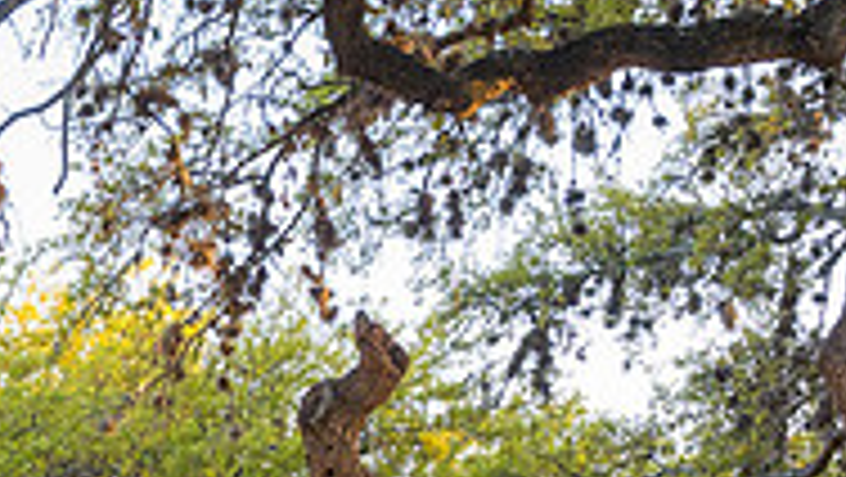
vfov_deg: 10.4
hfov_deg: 18.3
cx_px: -50
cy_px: 729
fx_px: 2536
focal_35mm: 113
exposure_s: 1/800
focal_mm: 35
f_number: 4
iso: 1600
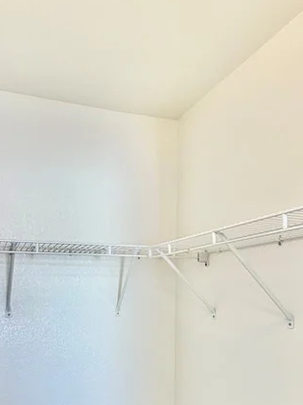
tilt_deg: -0.7
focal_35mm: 34
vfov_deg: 51.4
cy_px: 310
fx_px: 397
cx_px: 119
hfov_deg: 41.5
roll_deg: -0.6
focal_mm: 2.22
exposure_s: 1/120
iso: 160
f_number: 2.2
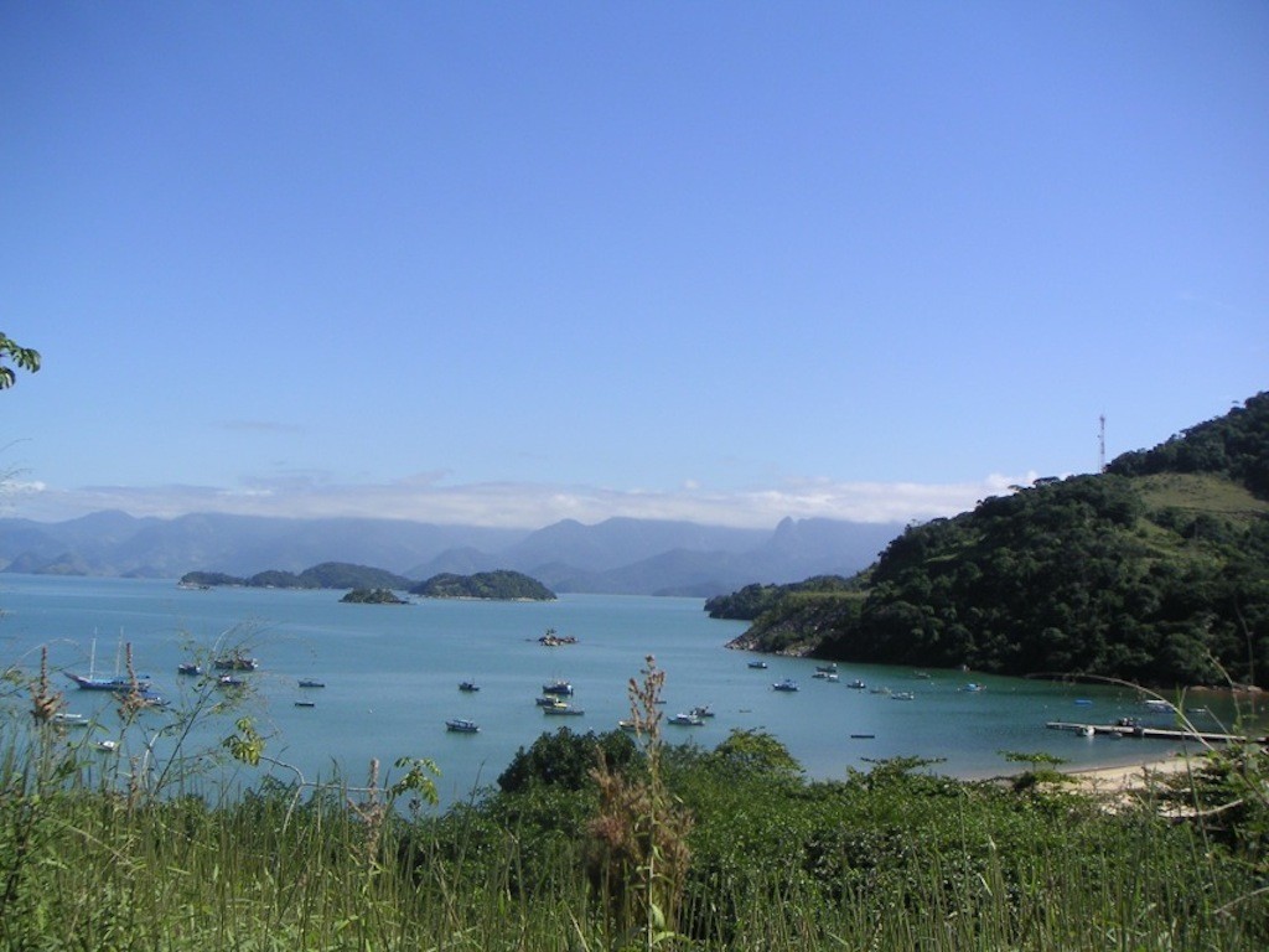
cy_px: 476
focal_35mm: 38
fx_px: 1393
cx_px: 634
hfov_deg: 49.0
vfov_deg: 37.7
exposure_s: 1/180
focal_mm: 6
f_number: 6.7
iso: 50
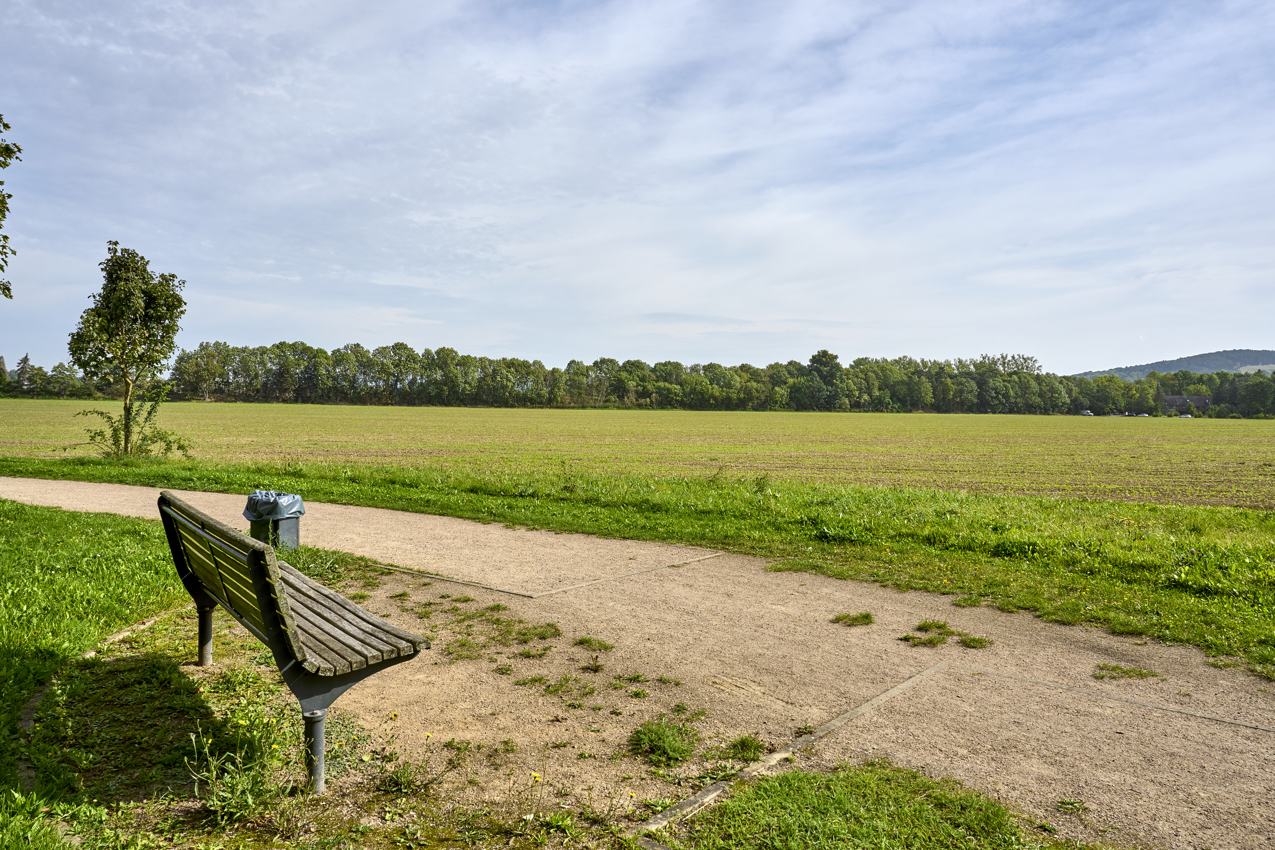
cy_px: 425
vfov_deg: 53.1
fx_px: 850
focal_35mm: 24
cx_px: 638
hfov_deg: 73.7
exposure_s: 1/400
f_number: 11
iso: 200
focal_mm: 24
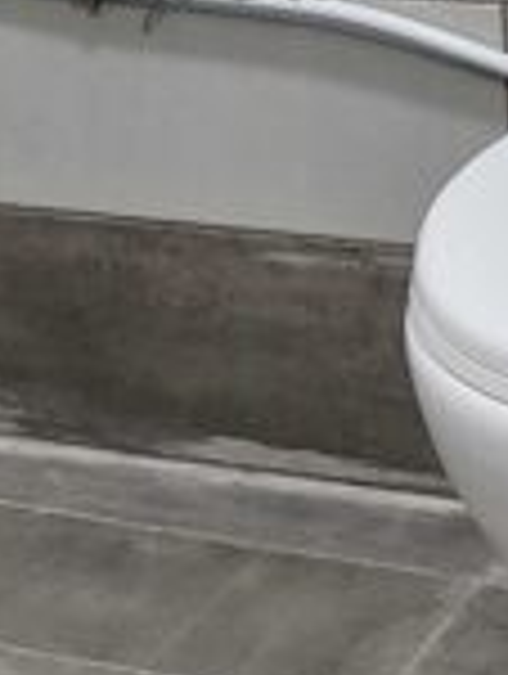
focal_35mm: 157
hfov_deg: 9.4
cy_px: -198
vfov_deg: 12.2
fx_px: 3063
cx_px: 18
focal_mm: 5.54
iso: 80
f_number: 1.8
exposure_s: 1/60
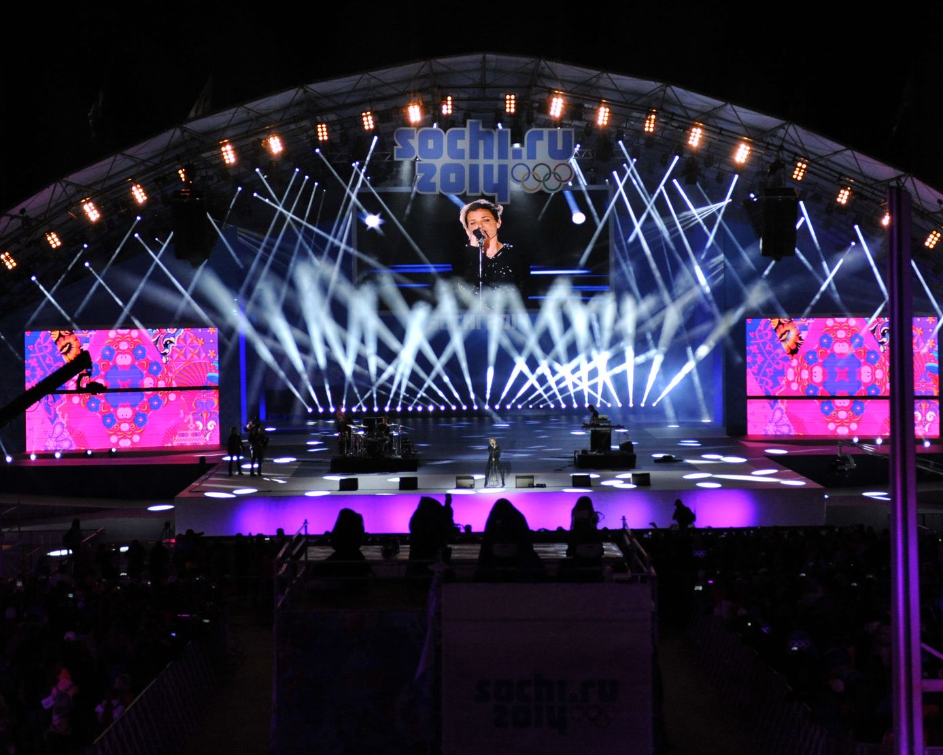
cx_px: 489
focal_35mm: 72
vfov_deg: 21.2
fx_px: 2010
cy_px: 300
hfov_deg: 26.4
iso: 4000
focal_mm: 52
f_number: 2.8
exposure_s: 1/3200
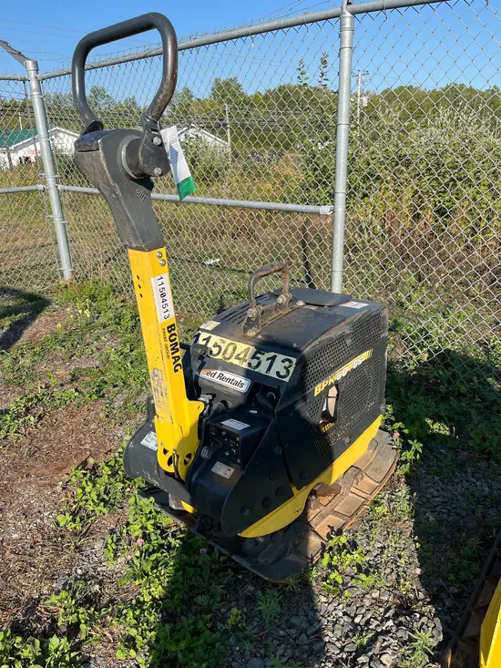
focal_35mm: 26
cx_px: 250
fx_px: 502
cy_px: 334
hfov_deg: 53.1
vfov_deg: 67.3
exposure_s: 1/2632
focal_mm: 5.1
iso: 50
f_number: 1.6
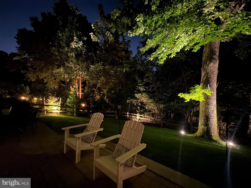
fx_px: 102
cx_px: 126
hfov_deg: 102.1
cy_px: 94
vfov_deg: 85.7
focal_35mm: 14
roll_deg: -0.4
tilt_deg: -0.4
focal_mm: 2.22
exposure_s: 1/4
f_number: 2.2
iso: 3200
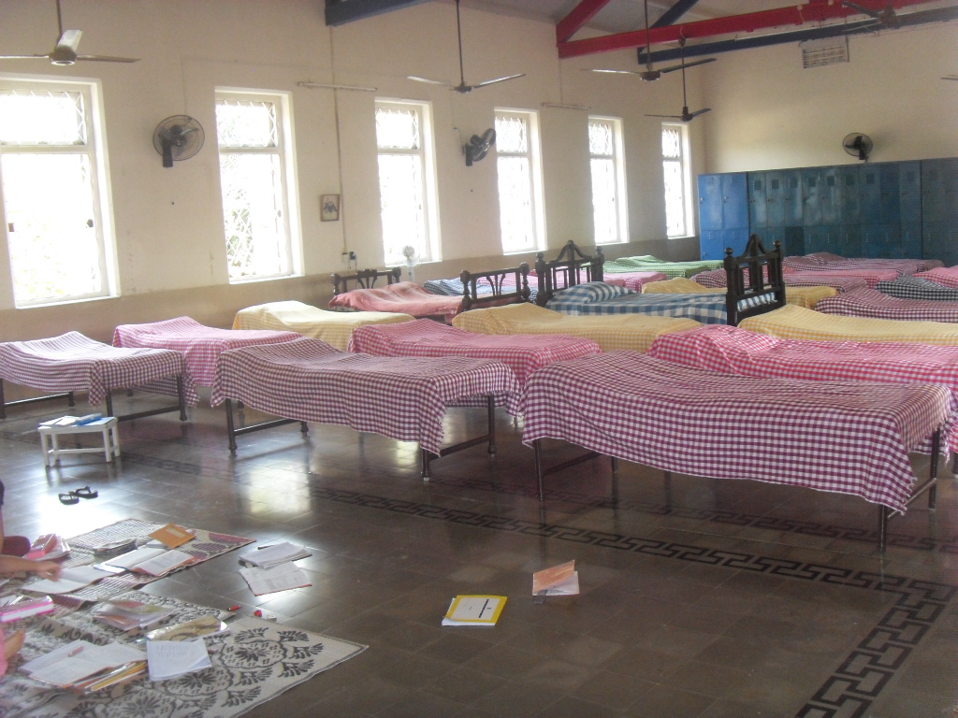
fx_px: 1079
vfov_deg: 36.8
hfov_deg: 47.9
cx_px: 479
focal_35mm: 39
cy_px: 359
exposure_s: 1/45
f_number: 3.5
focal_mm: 6.6
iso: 400
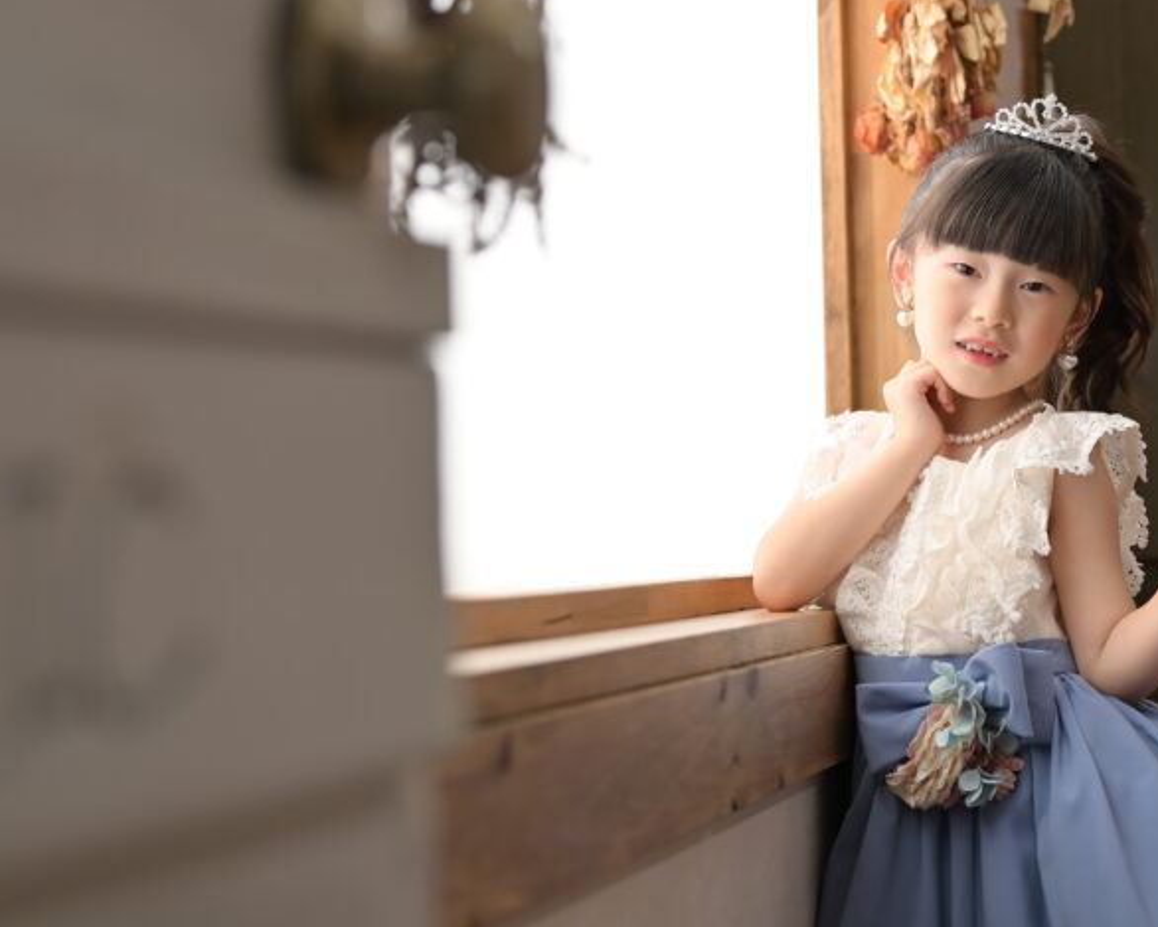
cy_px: 605
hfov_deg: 23.2
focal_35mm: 82
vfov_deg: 18.7
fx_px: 2811
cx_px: 743
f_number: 3.2
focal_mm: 50
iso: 160
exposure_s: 1/200
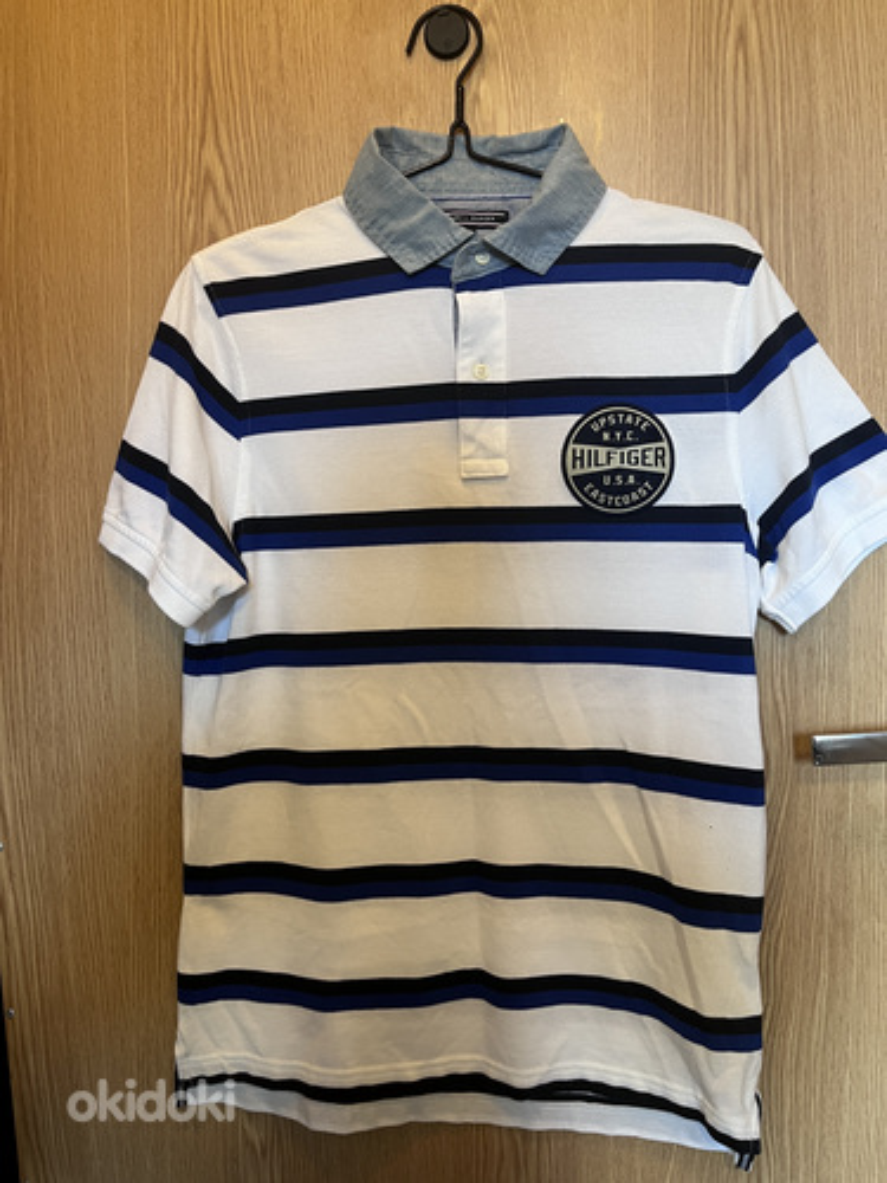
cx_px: 444
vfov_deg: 67.3
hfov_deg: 53.1
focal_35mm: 26
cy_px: 592
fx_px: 888
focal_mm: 5.1
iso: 200
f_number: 1.6
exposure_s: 1/50
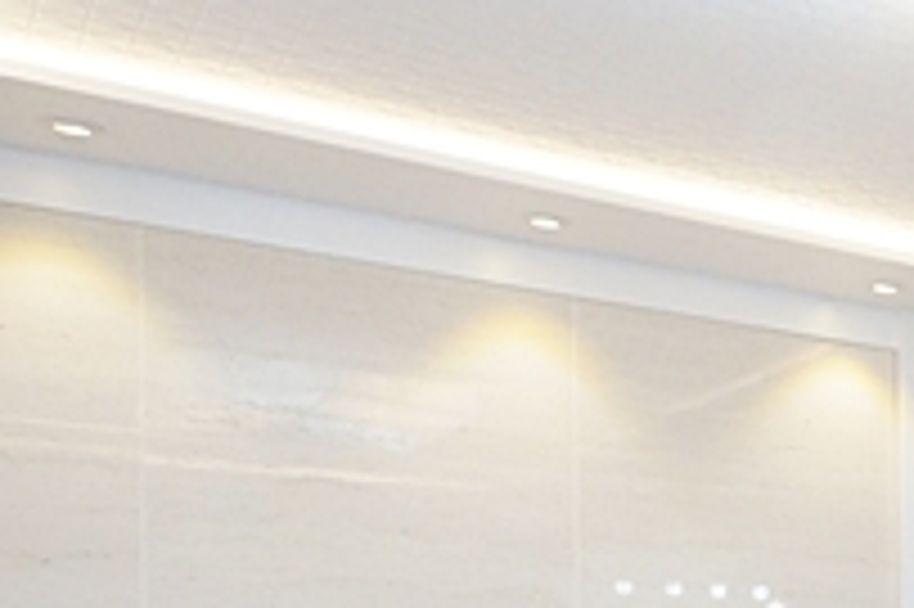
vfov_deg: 21.6
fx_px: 1497
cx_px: 1229
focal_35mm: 59
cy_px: 698
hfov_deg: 27.5
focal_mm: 10
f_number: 7.1
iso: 1600
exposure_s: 1/60
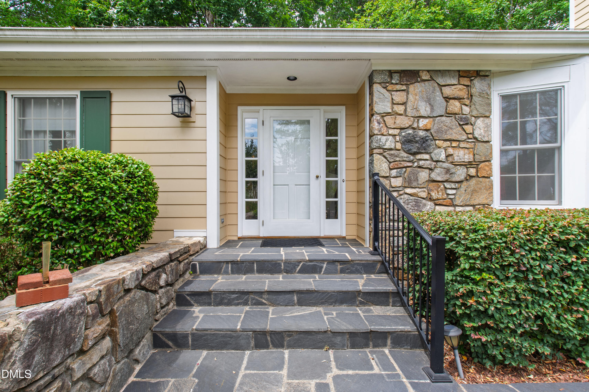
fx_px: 245
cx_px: 294
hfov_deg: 100.4
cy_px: 196
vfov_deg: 77.3
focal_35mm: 15
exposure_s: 1/80
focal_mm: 10
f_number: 8
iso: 100
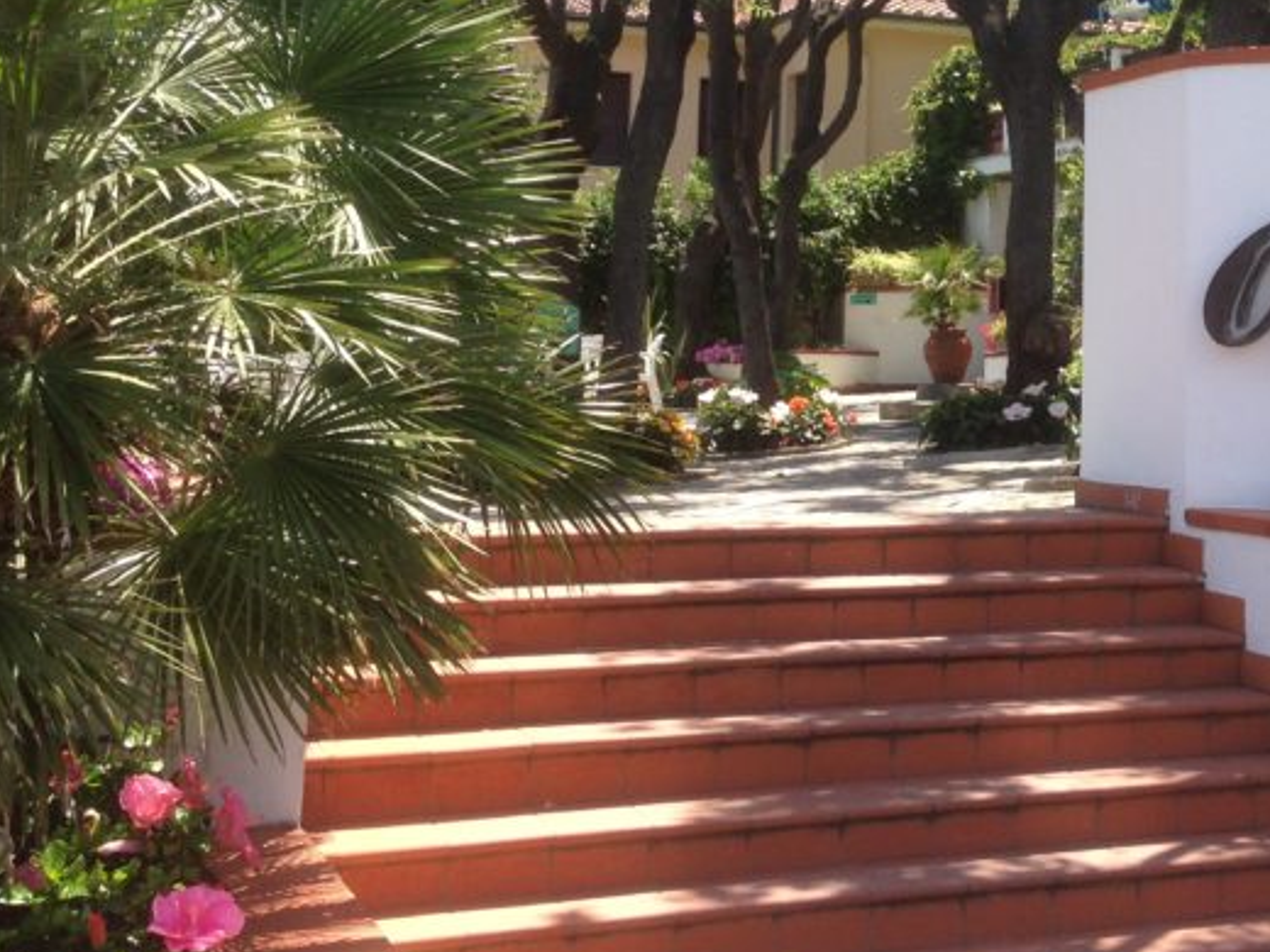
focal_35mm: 65
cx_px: 1123
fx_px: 2385
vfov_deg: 22.0
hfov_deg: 28.7
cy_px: 90
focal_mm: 4.12
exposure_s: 1/669
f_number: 2.4
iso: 50
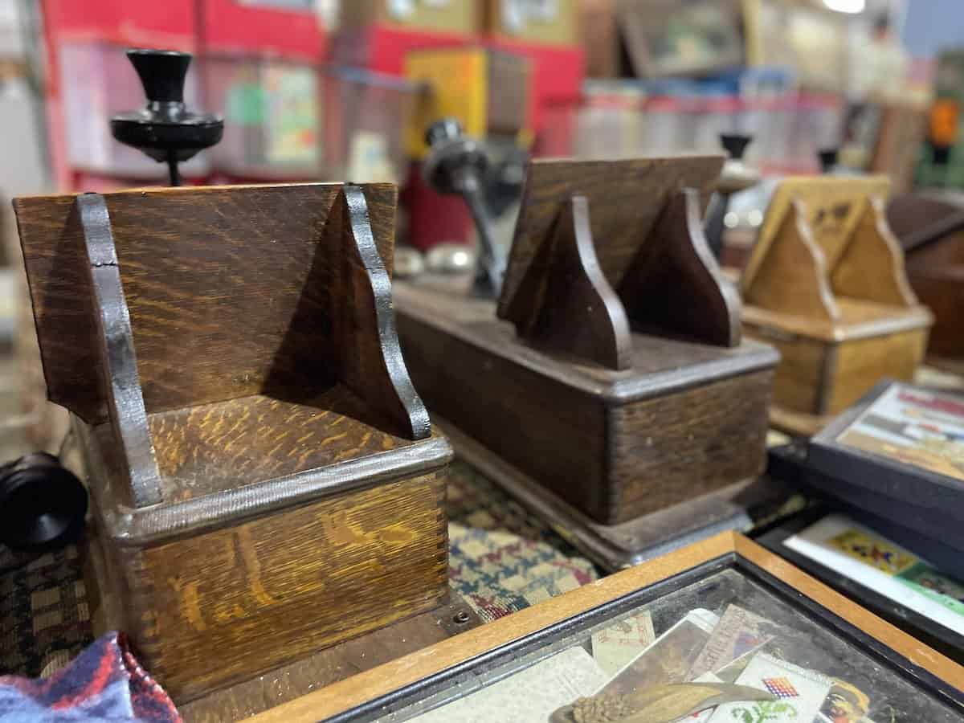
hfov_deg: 67.3
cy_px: 362
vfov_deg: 53.1
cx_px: 482
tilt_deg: -17.0
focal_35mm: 26
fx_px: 724
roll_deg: -2.4
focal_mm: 4.2
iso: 500
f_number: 1.6
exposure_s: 1/40
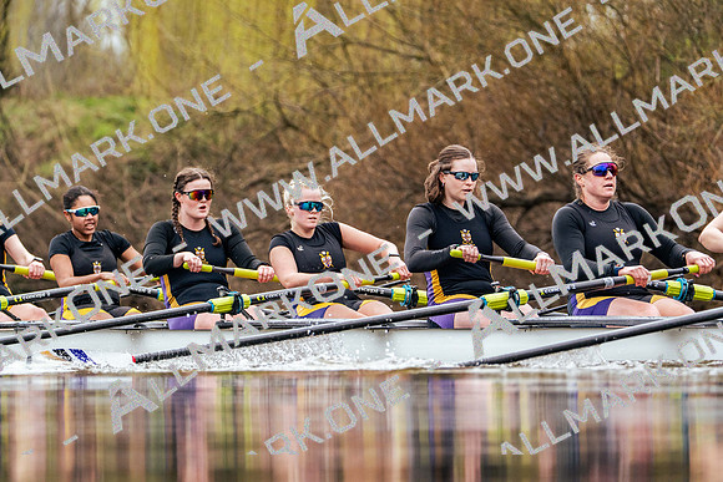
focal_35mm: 365
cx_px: 362
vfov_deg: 3.8
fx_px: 7332
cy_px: 241
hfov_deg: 5.6
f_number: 6.3
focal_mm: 365
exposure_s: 1/2000
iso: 2000
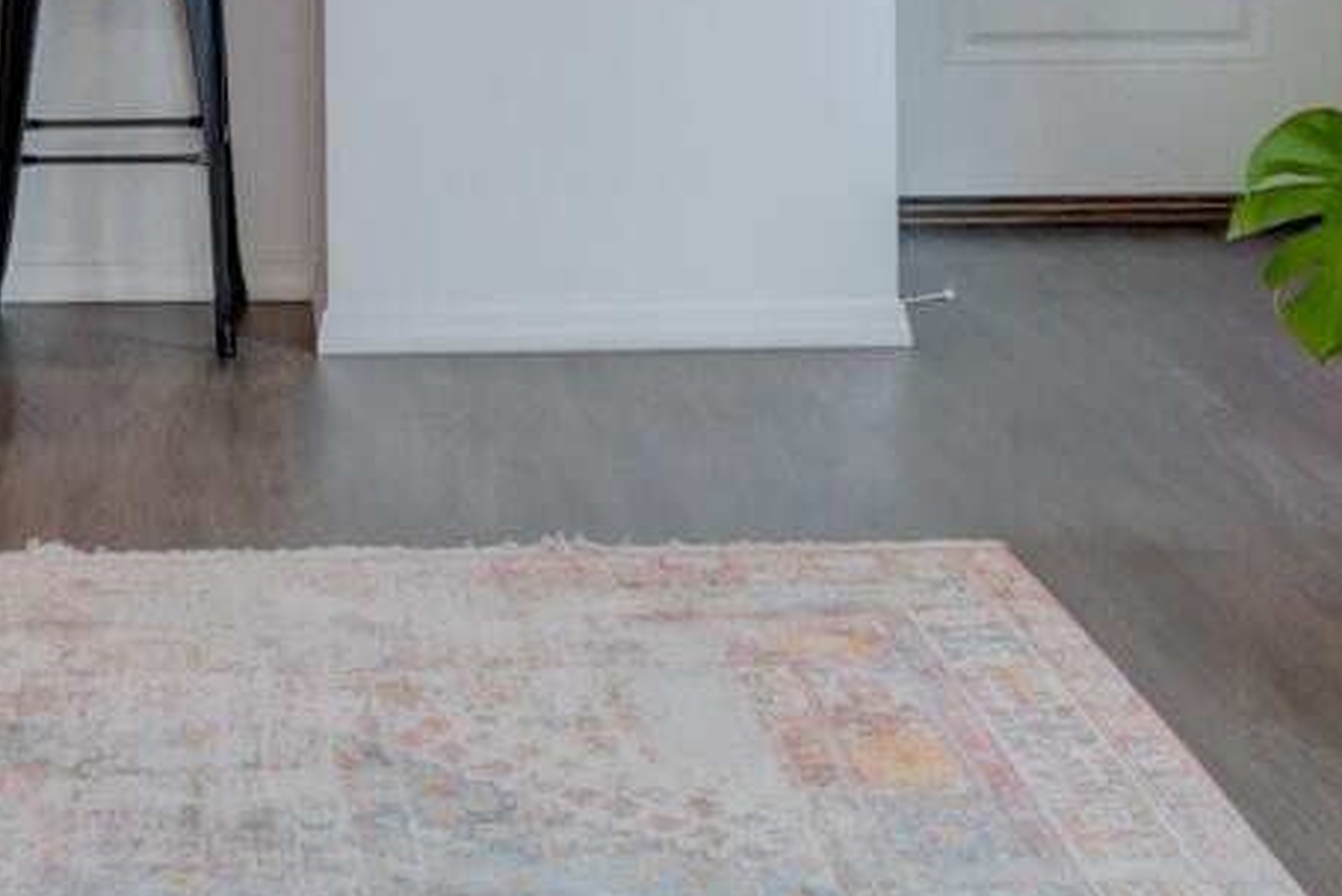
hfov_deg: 20.4
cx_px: 268
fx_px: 3691
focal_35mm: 99
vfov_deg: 13.2
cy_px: -398
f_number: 4.5
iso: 320
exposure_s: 1/30
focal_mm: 10
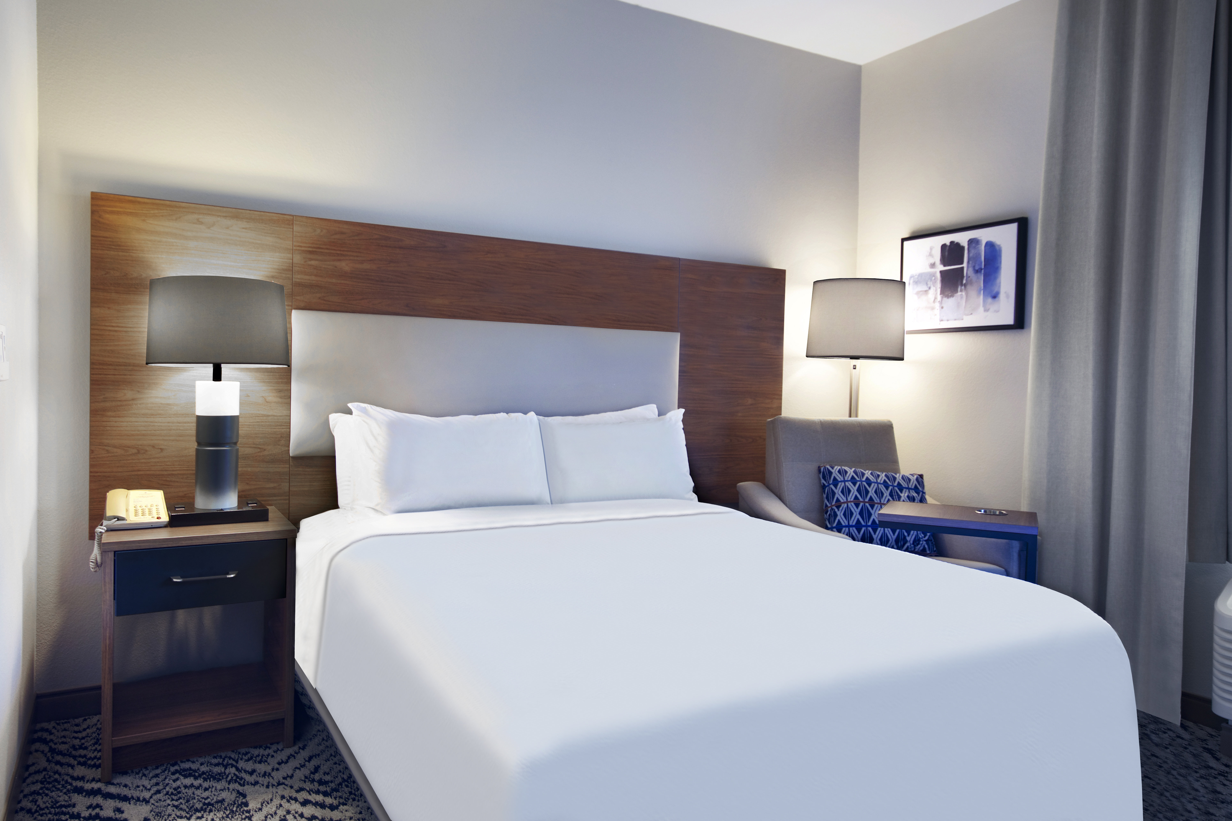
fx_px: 821
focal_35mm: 24
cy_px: 410
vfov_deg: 53.1
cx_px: 616
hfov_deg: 73.7
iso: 250
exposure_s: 1/1.3
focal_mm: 16
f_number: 7.1
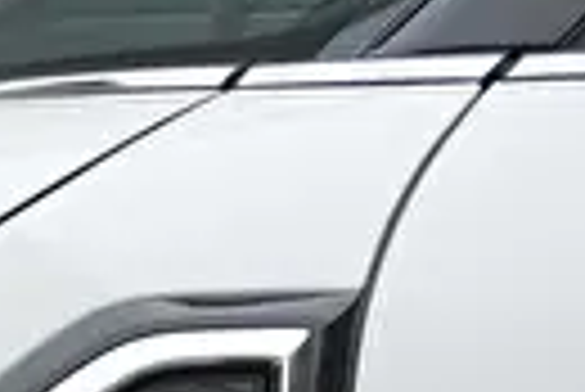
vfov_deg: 5.7
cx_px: -423
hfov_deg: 8.6
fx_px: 3759
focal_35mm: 231
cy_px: 935
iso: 1600
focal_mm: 25
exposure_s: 1/160
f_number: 4.5
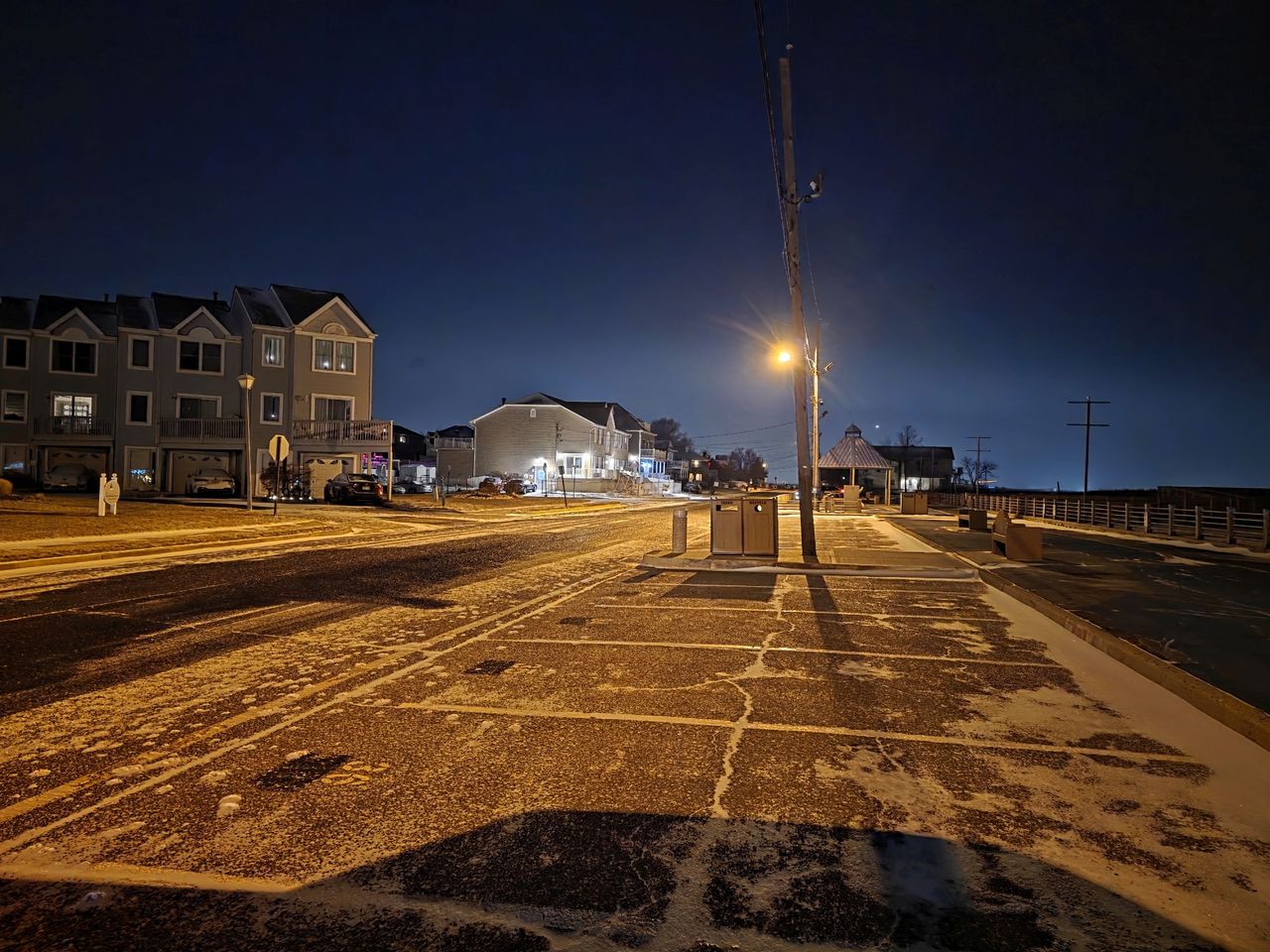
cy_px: 476
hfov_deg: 73.9
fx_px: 844
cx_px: 635
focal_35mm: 23
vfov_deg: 58.9
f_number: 1.7
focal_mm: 6.3
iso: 2000
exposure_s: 1/24
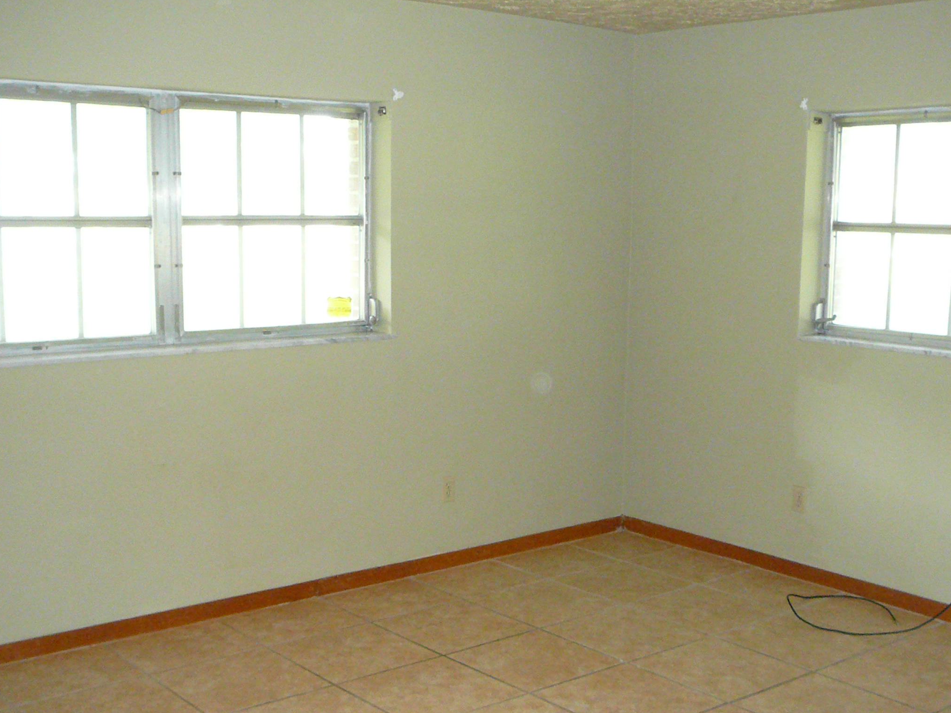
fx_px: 1209
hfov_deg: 42.9
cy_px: 404
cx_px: 473
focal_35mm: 44
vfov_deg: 32.8
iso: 400
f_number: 2.8
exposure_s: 1/30
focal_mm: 5.2
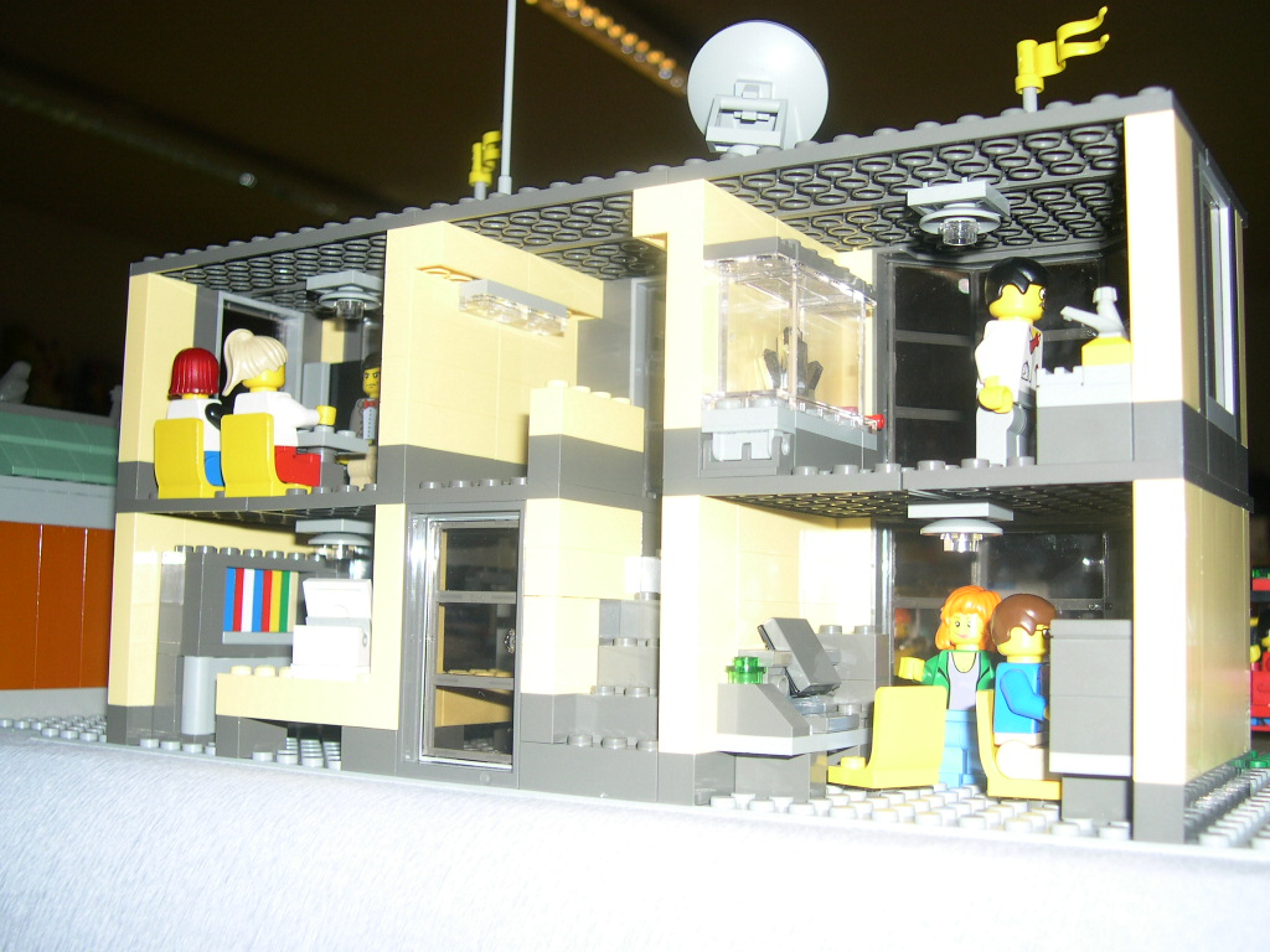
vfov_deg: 37.7
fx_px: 1394
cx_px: 635
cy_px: 476
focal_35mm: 38
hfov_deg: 49.0
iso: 100
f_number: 2.8
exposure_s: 1/60
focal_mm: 8
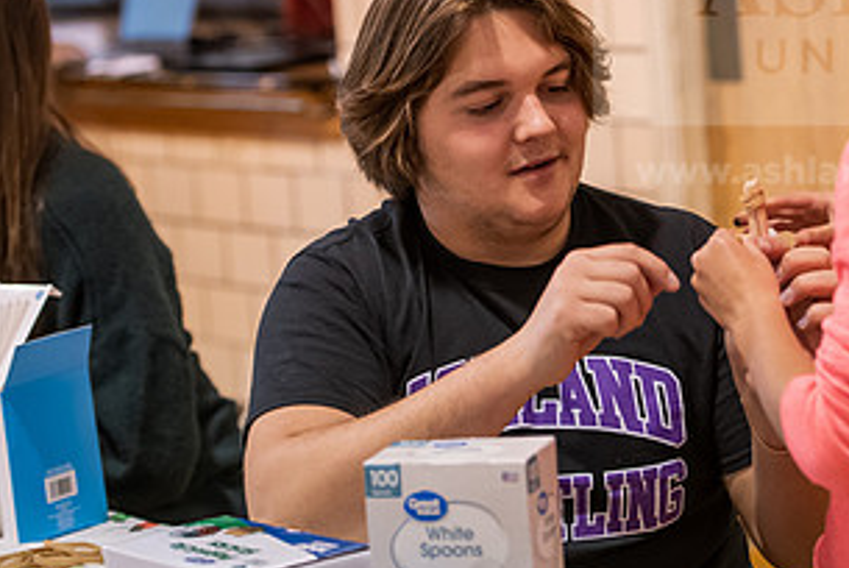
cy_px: 230
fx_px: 3140
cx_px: 509
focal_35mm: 133
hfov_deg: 15.4
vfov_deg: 10.3
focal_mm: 70
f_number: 3.2
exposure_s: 1/200
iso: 1600
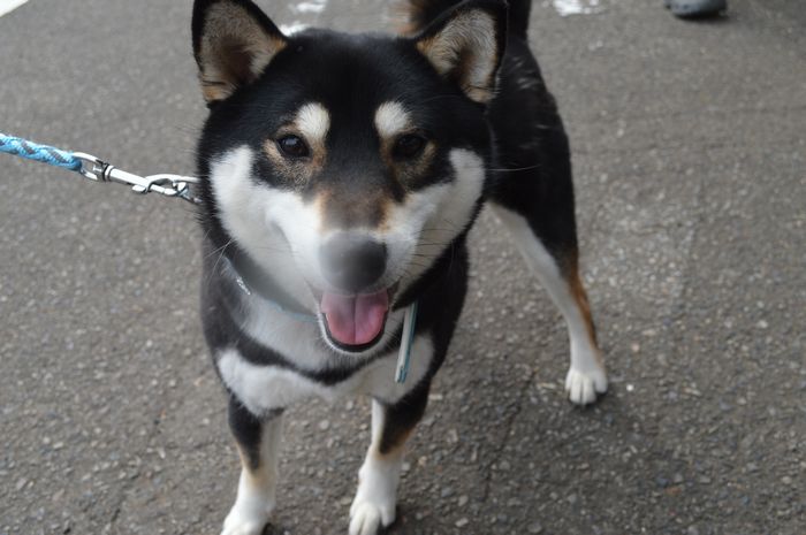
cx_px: 403
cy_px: 268
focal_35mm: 36
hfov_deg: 53.2
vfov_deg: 36.8
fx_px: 805
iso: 100
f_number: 6.3
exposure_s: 1/160
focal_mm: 24
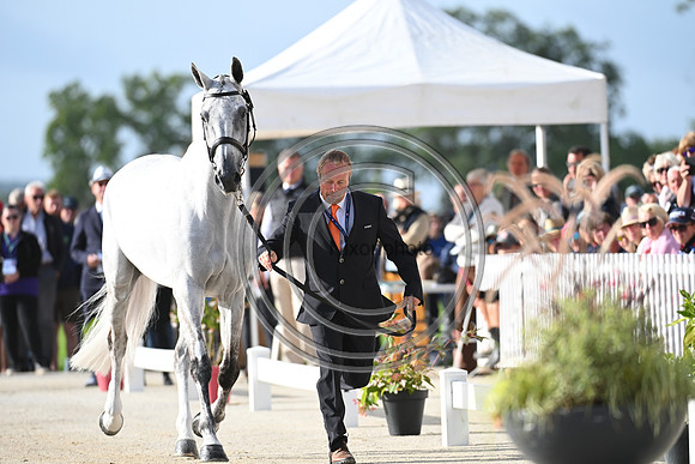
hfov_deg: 6.1
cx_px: 348
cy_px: 232
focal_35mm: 340
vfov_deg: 4.0
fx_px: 6565
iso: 560
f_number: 5
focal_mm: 340
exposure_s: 1/1600
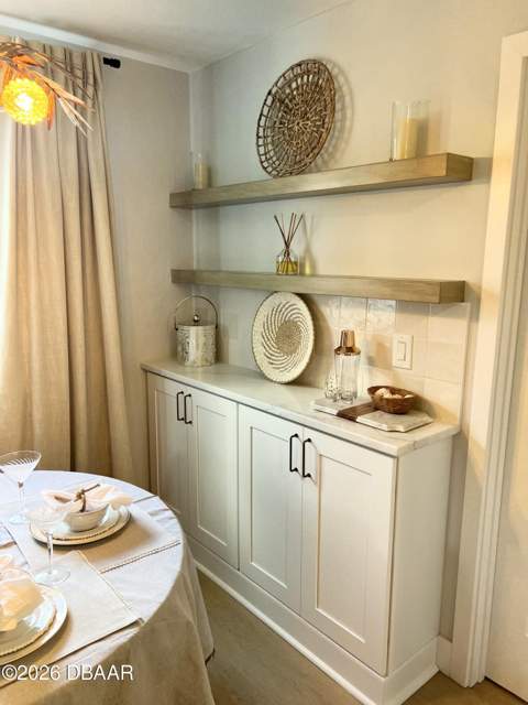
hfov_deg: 53.1
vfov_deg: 67.3
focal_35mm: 26
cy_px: 352
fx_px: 529
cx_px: 264
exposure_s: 1/120
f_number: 1.5
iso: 80
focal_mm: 5.7
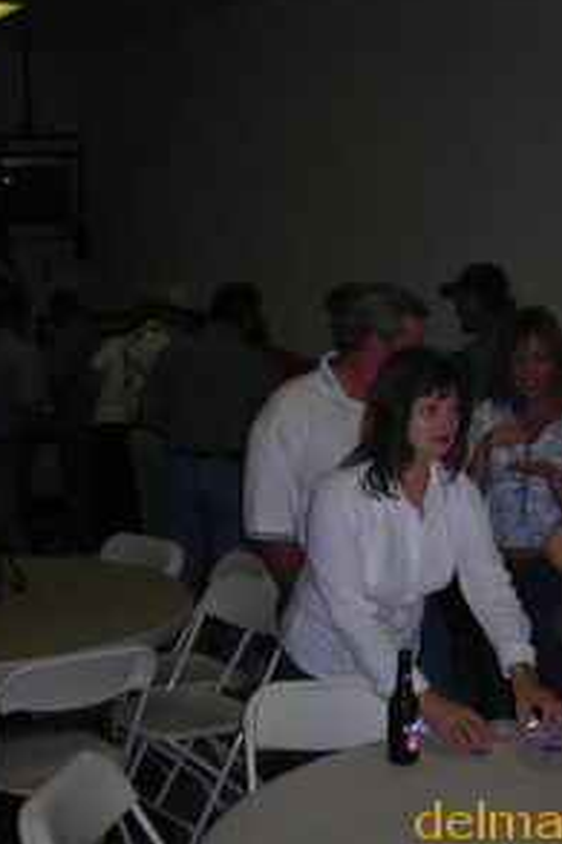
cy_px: 415
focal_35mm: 54
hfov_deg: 25.0
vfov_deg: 36.9
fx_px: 1266
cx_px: 354
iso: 57
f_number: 3.2
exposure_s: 1/60.1
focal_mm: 6.3
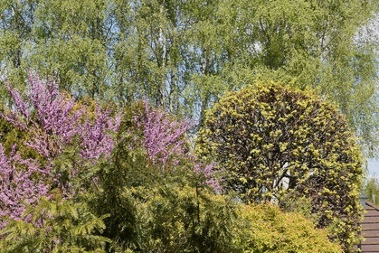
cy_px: 210
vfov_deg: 11.8
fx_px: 1221
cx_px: 98
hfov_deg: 17.6
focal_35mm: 116
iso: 200
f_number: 8
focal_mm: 45
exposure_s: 1/320
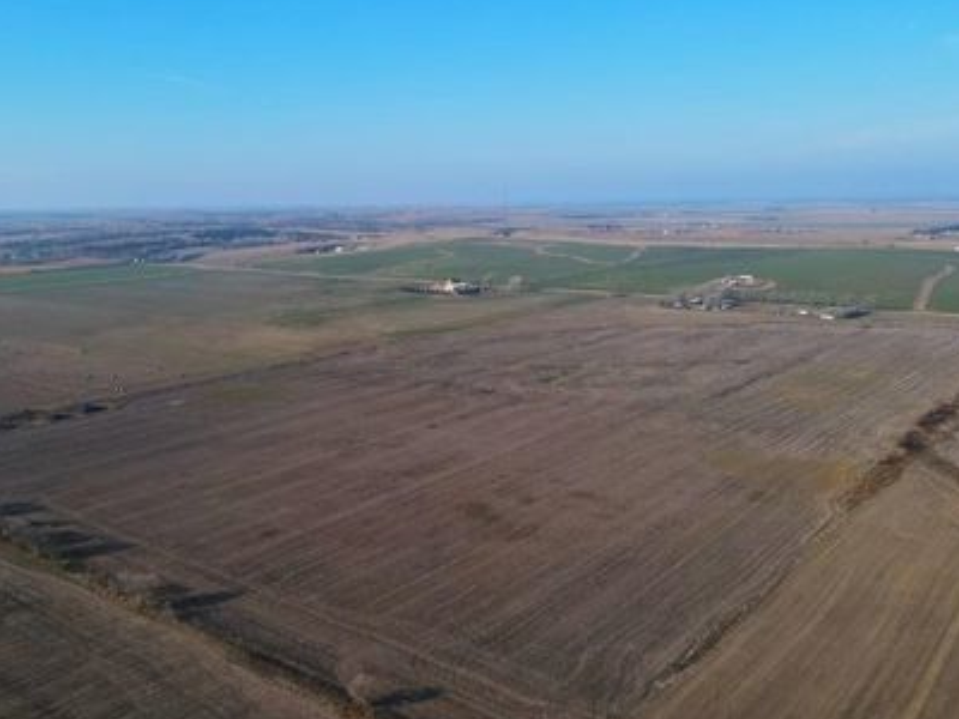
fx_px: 831
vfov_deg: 46.5
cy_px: 440
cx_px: 439
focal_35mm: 30
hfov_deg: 59.9
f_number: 2.8
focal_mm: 4.5
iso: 100
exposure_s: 1/640
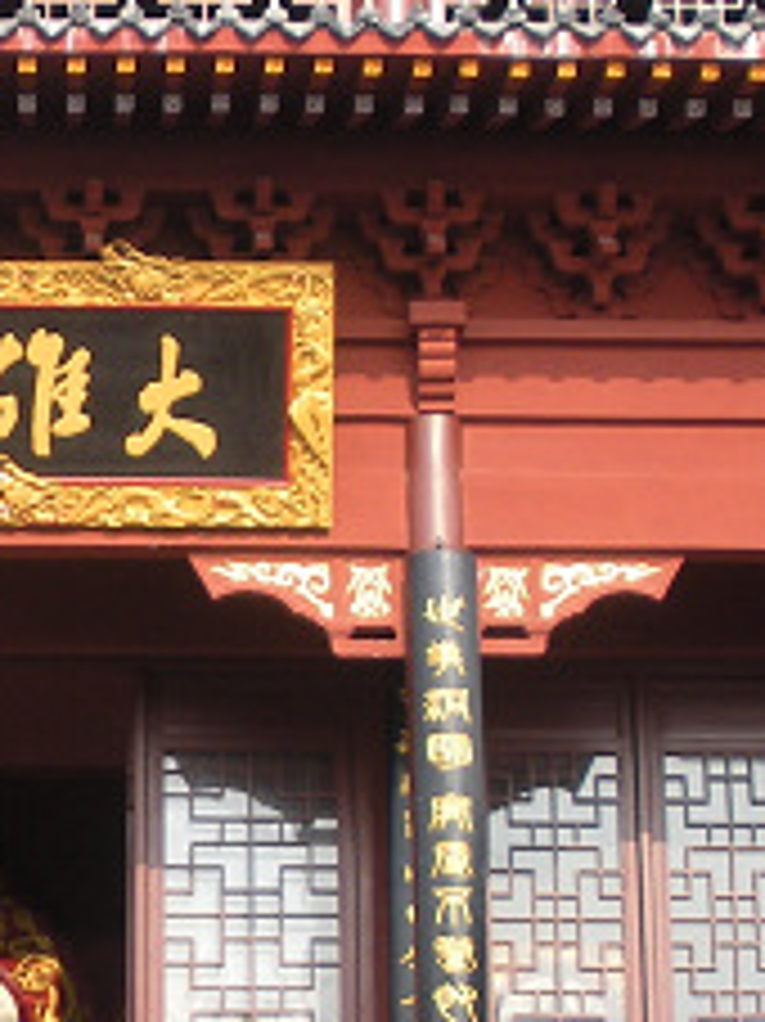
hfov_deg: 11.6
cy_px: 662
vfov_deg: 15.5
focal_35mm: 127
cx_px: 40
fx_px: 3746
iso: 64
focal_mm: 6.3
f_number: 3.5
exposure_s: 1/243
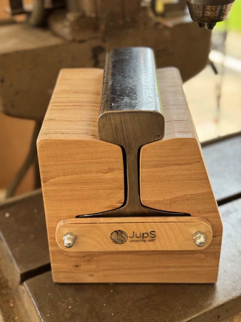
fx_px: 446
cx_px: 120
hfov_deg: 30.3
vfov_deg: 39.7
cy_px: 161
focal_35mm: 48
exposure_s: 1/172
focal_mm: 6.76
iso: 64
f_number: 1.78
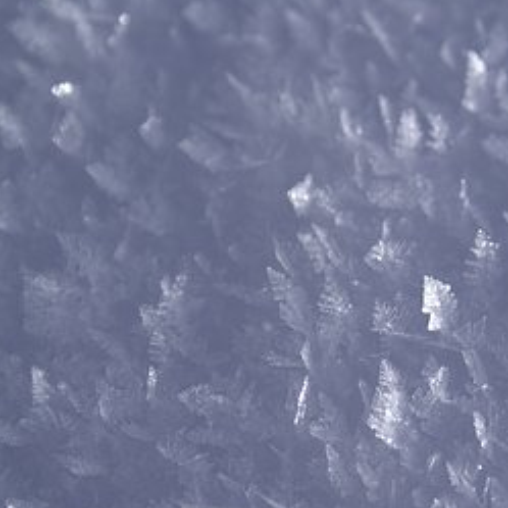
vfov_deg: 11.1
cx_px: 441
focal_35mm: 157
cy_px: 290
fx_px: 2607
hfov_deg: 11.1
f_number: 5.6
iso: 100
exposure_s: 1/1250
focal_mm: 60
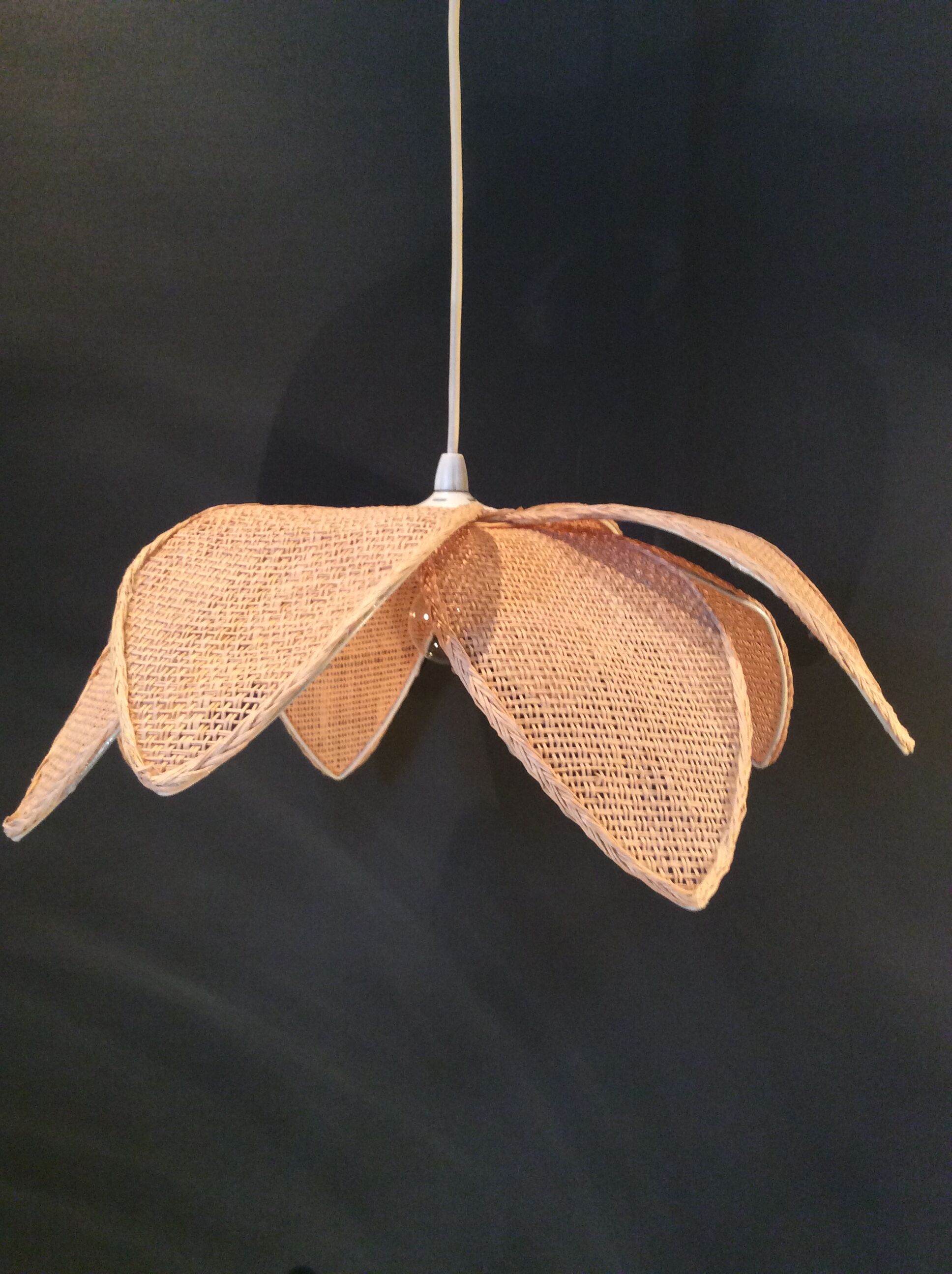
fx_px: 1177
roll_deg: +0.9
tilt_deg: -6.3
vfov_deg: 56.9
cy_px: 637
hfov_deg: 44.1
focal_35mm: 32
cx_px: 476
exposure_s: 1/25
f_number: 2.4
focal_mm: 3.3
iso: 125
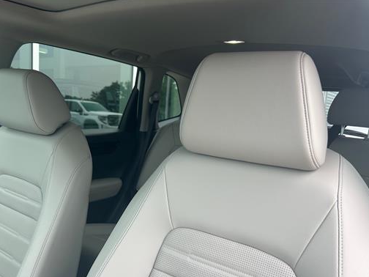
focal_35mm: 33
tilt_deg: -9.2
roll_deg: -3.3
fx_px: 352
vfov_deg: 42.6
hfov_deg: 55.2
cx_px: 163
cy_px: 174
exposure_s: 1/572
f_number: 1.5
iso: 50
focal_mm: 5.7
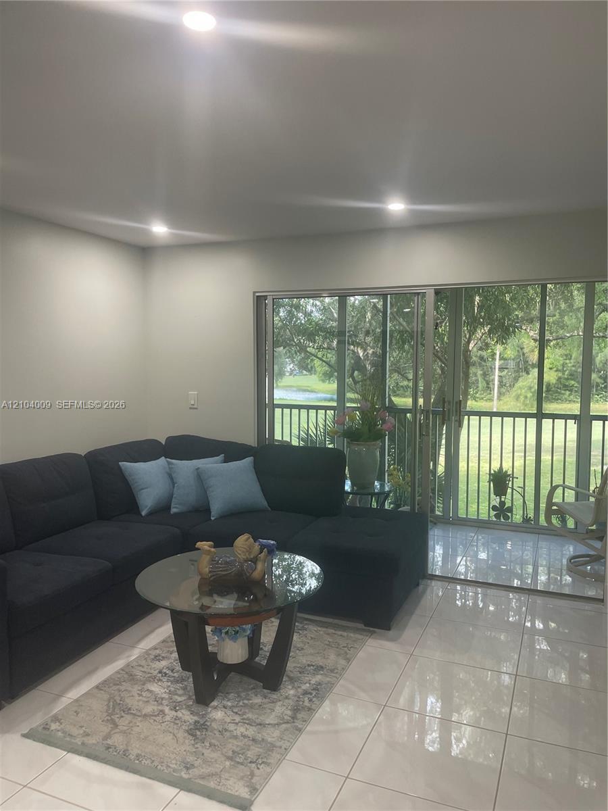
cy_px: 406
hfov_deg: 53.1
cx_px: 304
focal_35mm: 26
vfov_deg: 67.3
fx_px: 609
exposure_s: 1/60
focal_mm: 4.2
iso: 64
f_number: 1.6
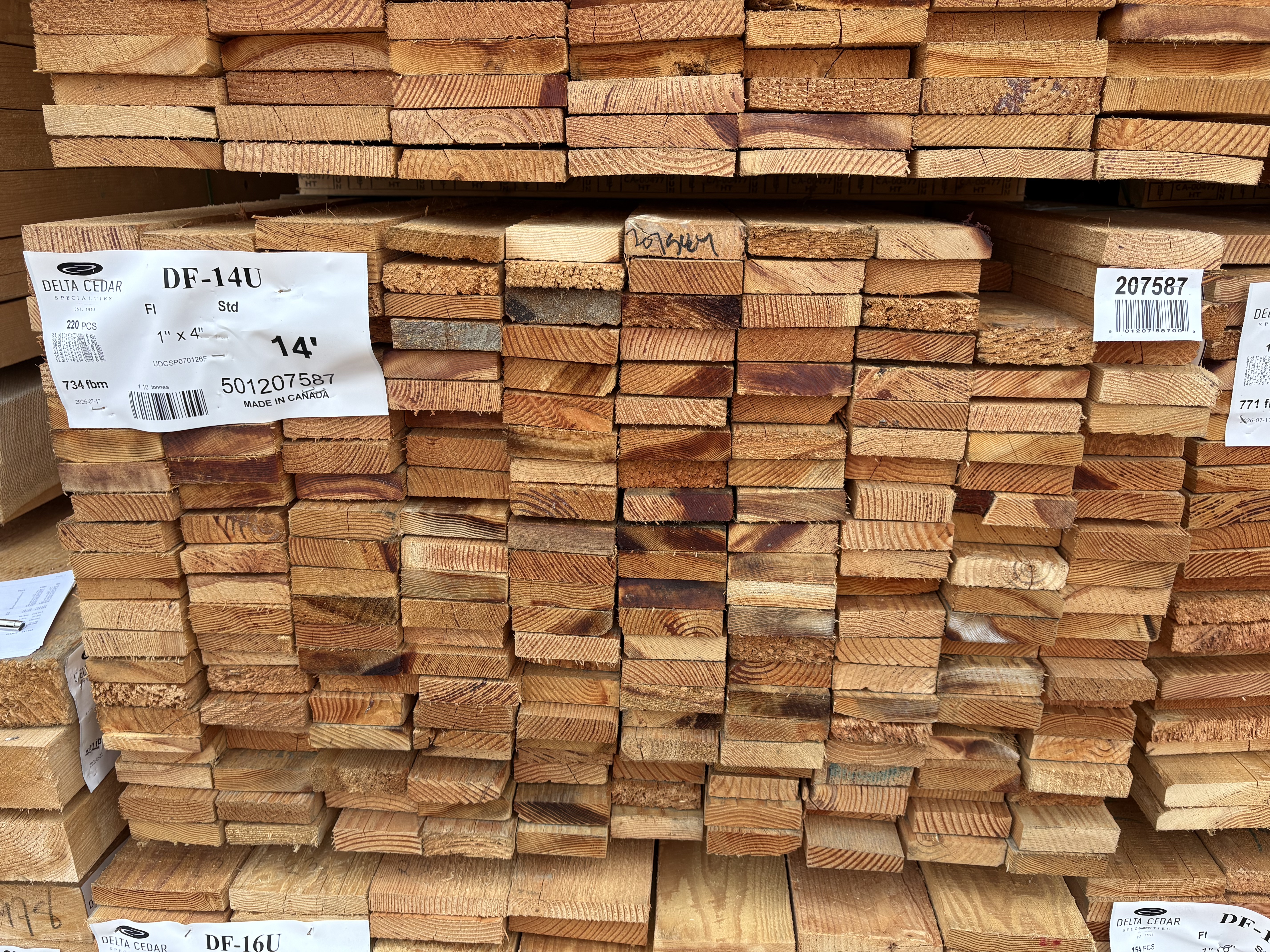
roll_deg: +2.5
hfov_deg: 67.3
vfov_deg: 53.1
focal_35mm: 26
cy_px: 476
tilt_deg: -19.5
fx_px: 954
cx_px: 635
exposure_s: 1/694
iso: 50
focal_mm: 5.96
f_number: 1.6
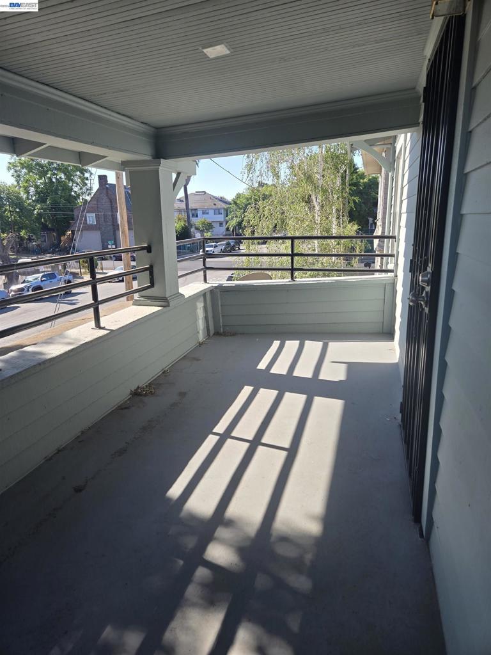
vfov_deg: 73.9
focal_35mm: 23
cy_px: 328
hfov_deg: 58.9
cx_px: 246
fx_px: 435
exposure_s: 1/521
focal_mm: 5.4
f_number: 1.8
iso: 25
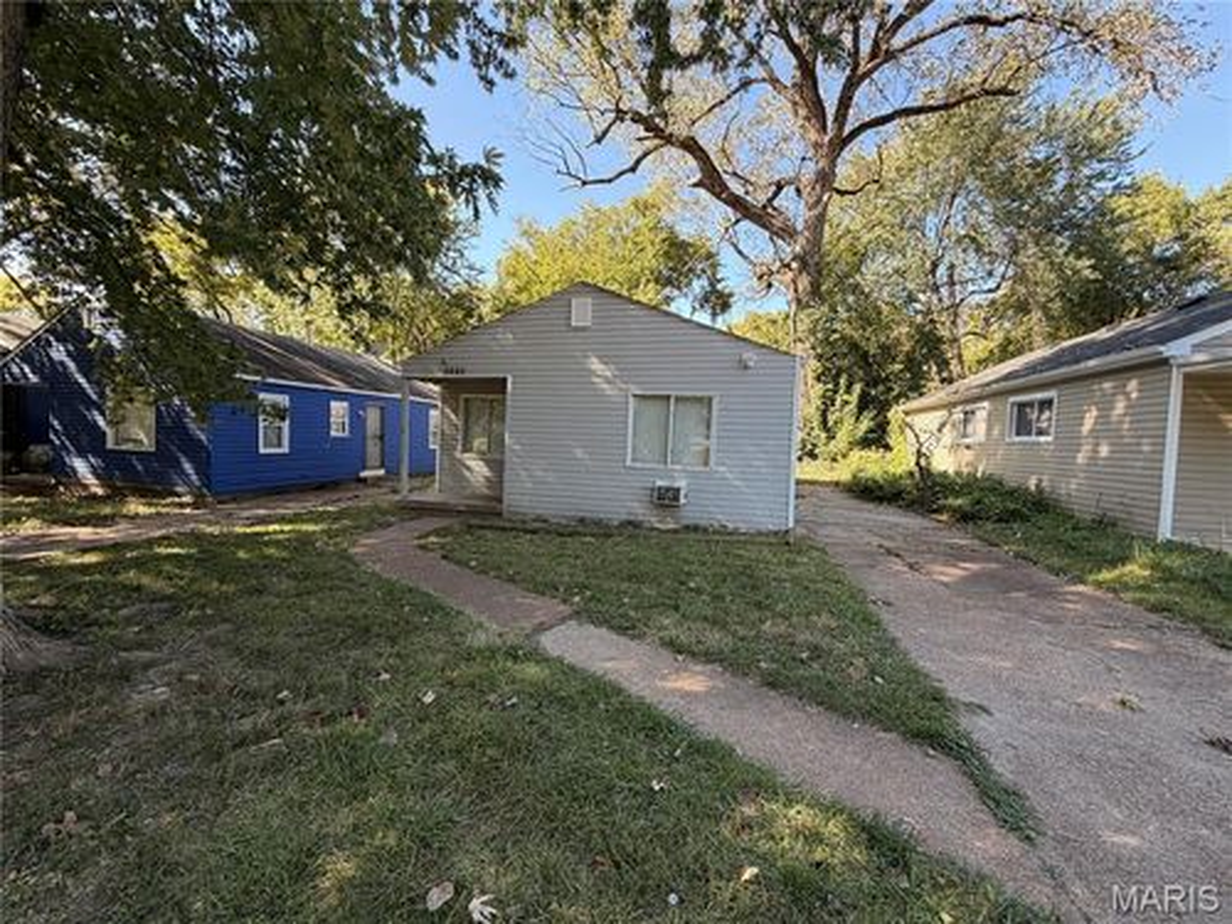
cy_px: 462
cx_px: 616
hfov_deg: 102.1
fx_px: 498
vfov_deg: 85.7
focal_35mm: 14
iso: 40
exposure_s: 1/167
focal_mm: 2.22
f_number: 2.2
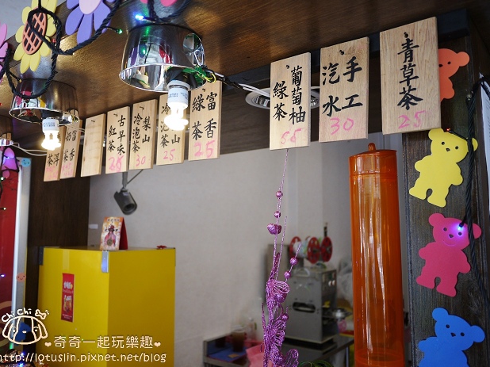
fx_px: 410
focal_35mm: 29
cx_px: 242
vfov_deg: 48.2
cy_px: 178
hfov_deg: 61.7
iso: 100
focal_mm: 14
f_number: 2.5
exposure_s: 1/125
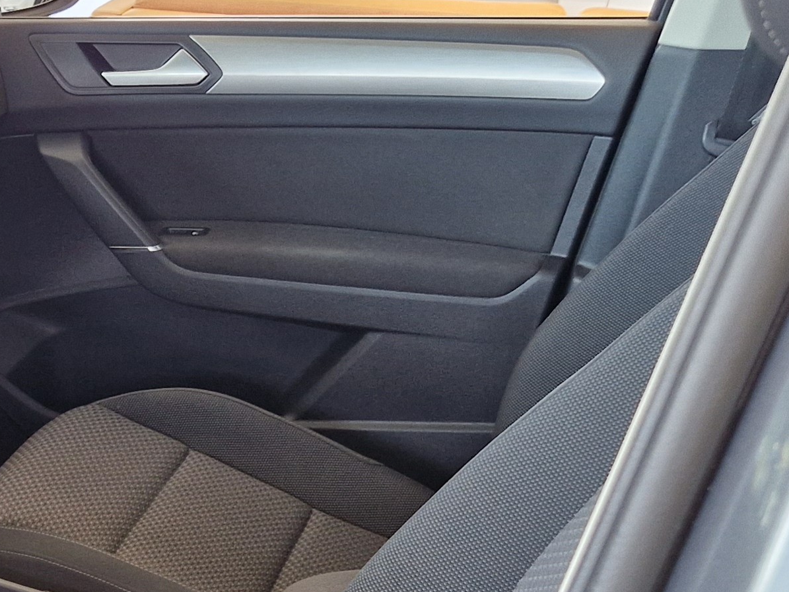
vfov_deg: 18.4
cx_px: -179
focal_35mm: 77
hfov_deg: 23.1
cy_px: 651
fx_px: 1755
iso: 125
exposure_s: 1/100
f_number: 1.8
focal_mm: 5.4
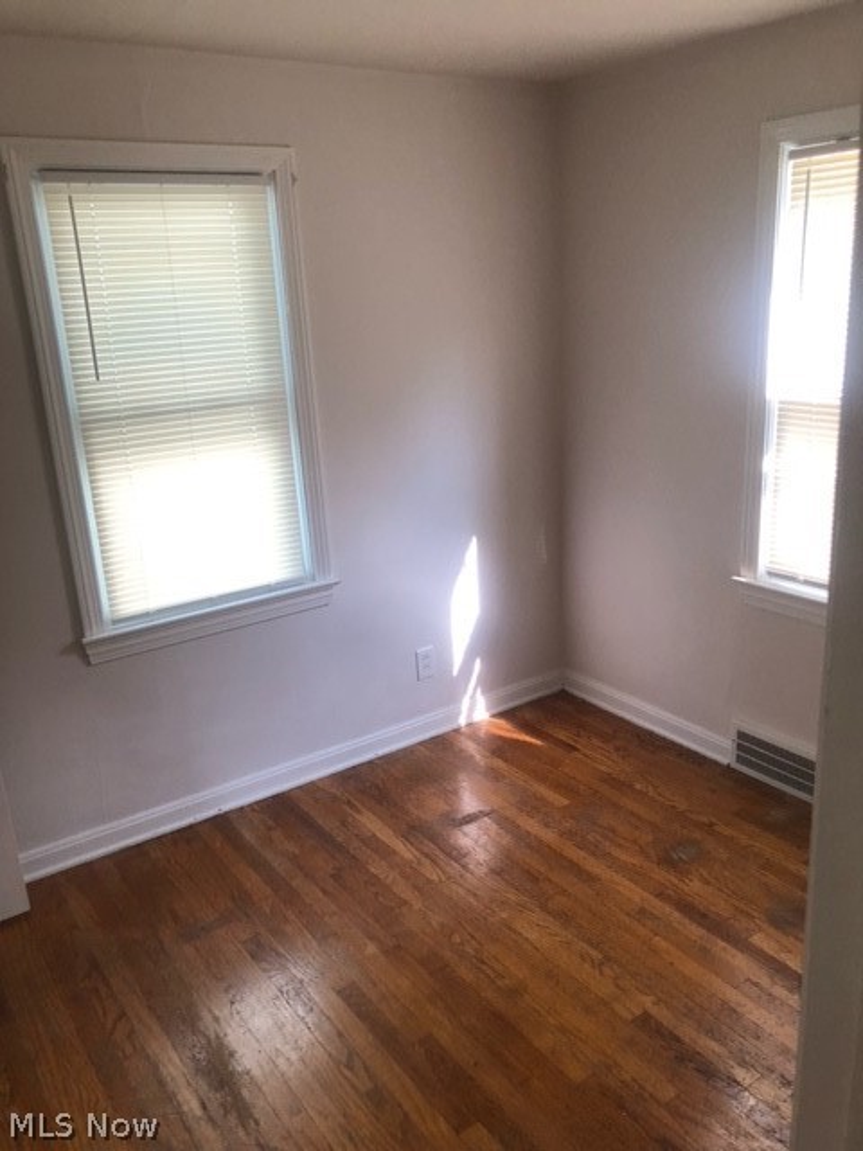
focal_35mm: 28
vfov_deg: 63.4
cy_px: 576
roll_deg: +2.4
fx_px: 931
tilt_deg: -15.6
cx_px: 432
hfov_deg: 49.7
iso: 25
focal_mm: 3.99
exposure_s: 1/30
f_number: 1.8
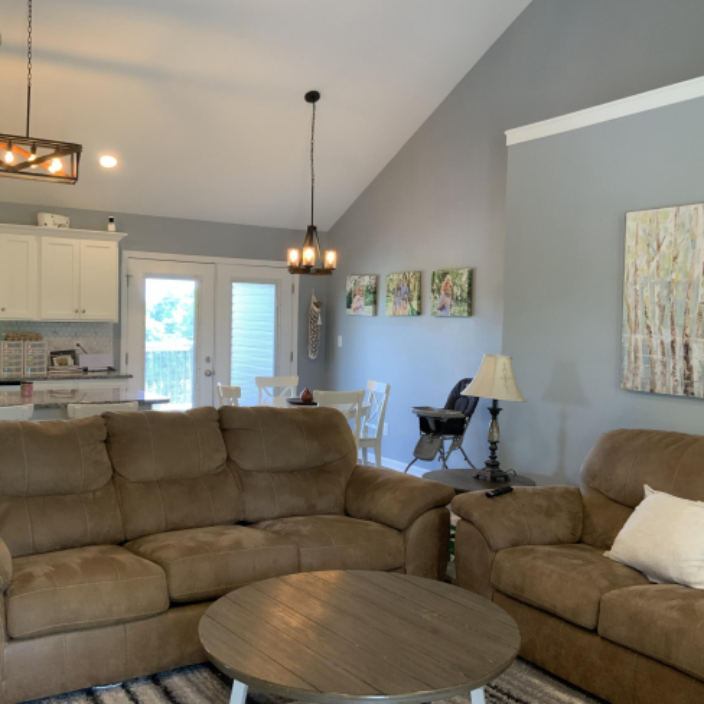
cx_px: 366
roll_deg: -1.1
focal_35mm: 35
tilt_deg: -3.5
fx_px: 805
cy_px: 353
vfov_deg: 47.2
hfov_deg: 47.2
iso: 80
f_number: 1.8
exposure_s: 1/60
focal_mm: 3
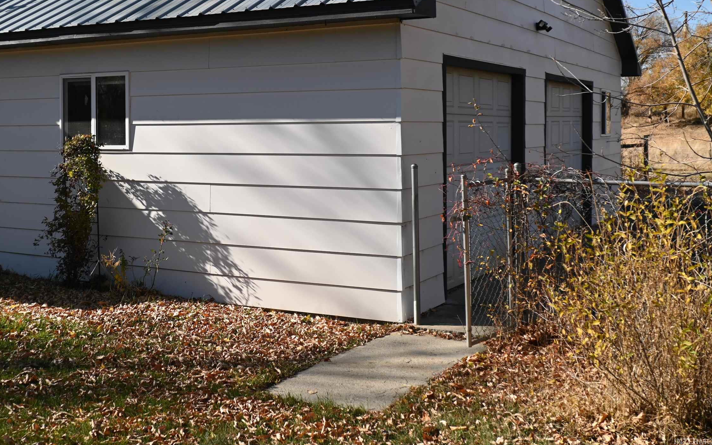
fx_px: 815
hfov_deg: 46.7
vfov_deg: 30.3
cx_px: 259
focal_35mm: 42
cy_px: 149
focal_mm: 20
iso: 100
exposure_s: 1/125
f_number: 2.8
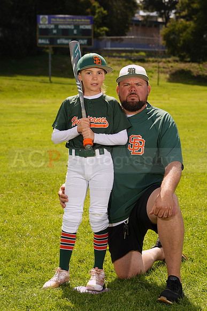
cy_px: 156
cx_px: 104
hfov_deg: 13.7
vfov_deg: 20.4
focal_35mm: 100
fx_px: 862
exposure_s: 1/160
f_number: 9
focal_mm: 100
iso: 80
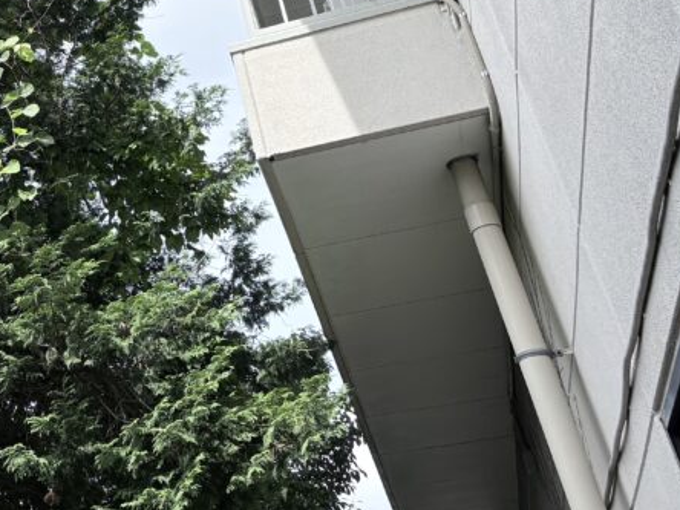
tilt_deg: +35.7
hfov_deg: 29.2
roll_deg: +3.5
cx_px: -58
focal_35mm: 60
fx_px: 1179
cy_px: 51
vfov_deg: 23.8
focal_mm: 5.96
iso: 64
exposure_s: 1/2075
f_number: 1.6
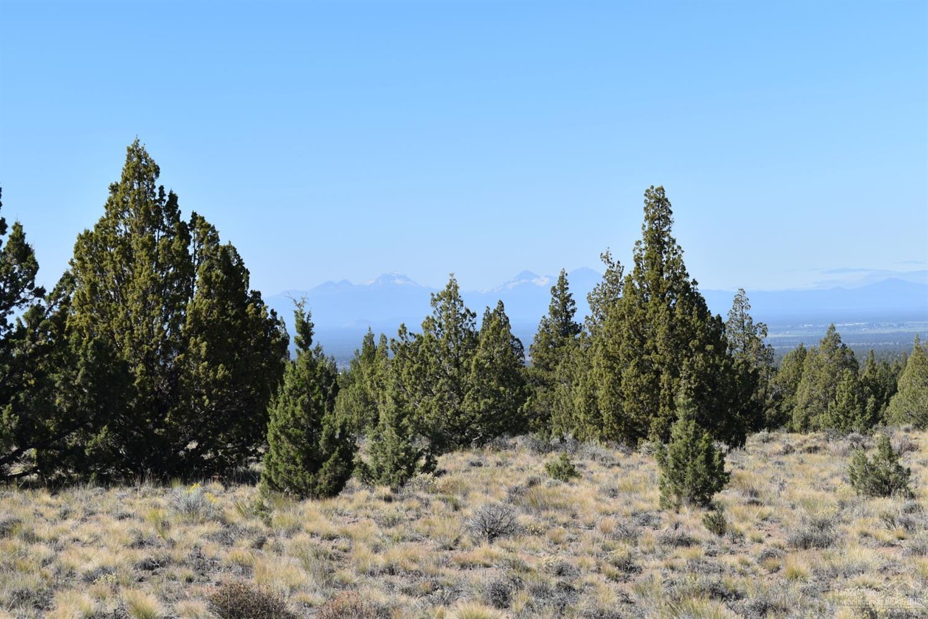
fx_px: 2127
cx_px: 464
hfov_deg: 24.6
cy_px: 310
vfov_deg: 16.6
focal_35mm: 82
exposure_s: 1/250
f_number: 8
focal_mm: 55
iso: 100
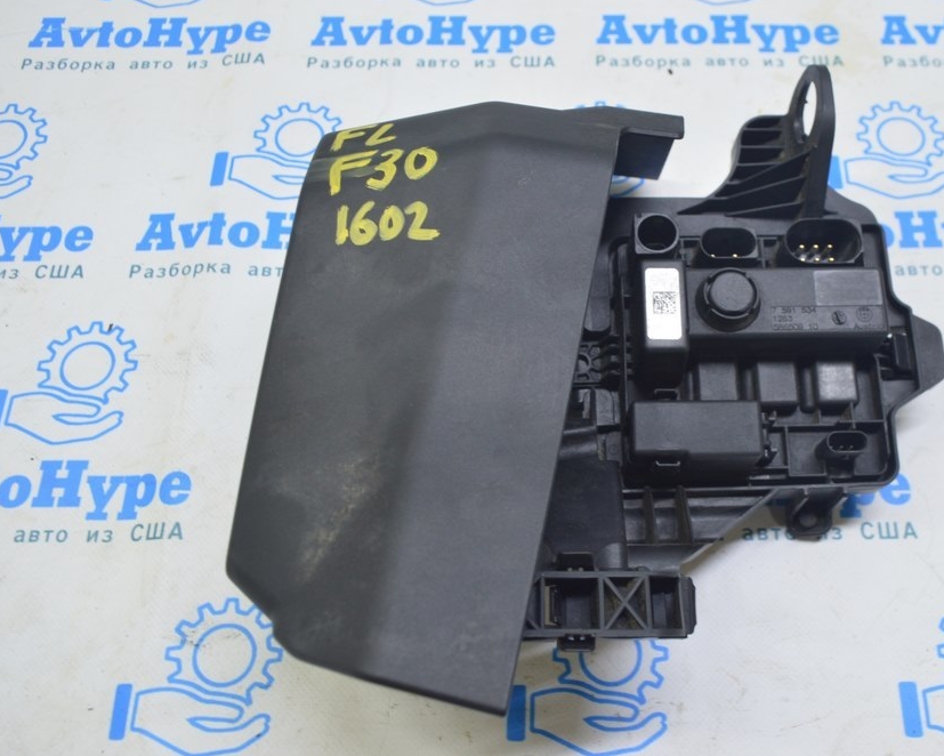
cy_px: 368
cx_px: 563
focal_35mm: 37
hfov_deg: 49.3
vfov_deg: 40.6
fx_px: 1022
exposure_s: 1/20
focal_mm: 21
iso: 400
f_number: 5.6
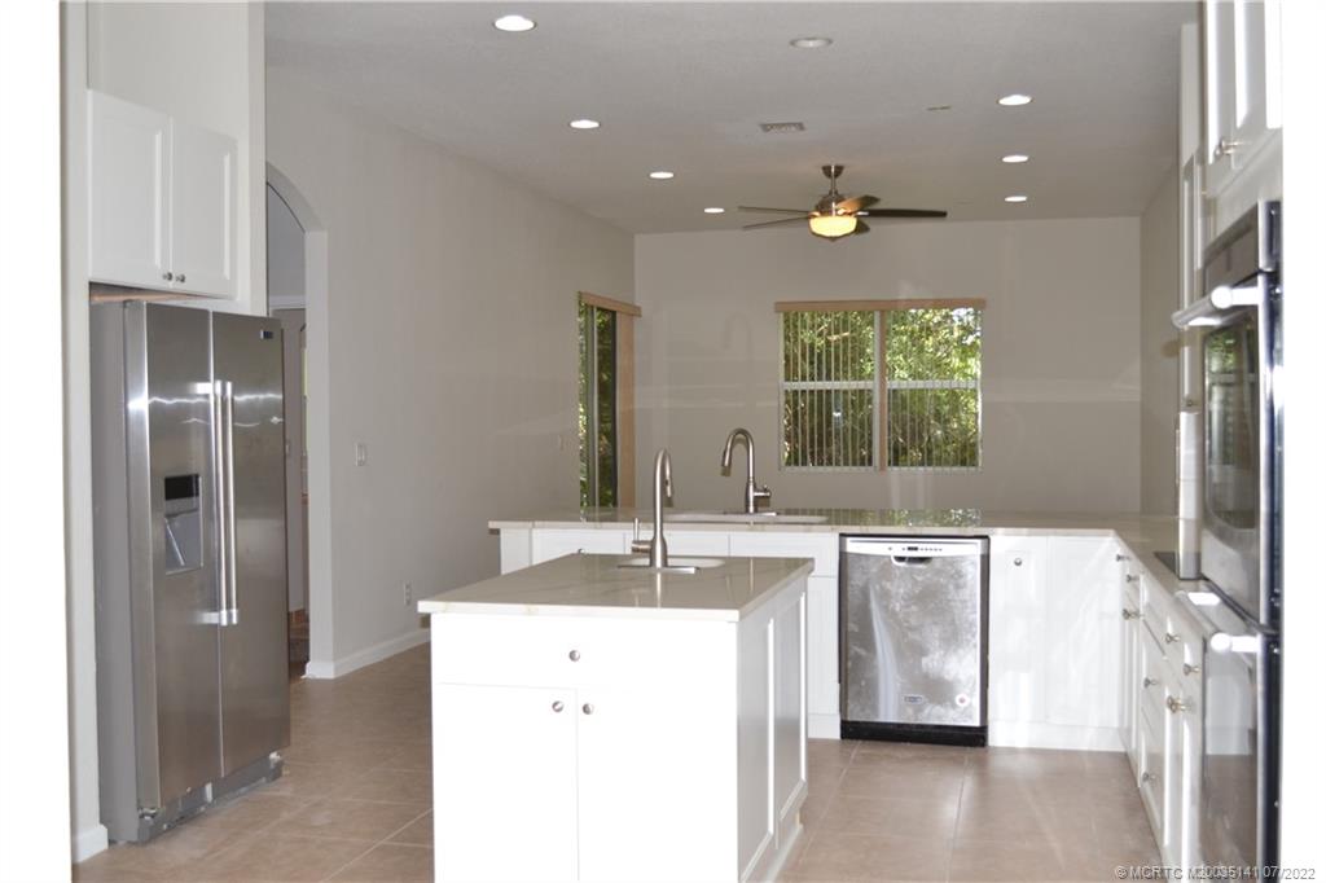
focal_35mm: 36
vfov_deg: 36.8
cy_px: 442
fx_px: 1325
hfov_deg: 53.1
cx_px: 663
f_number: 4.5
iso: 400
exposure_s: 1/200
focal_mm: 24
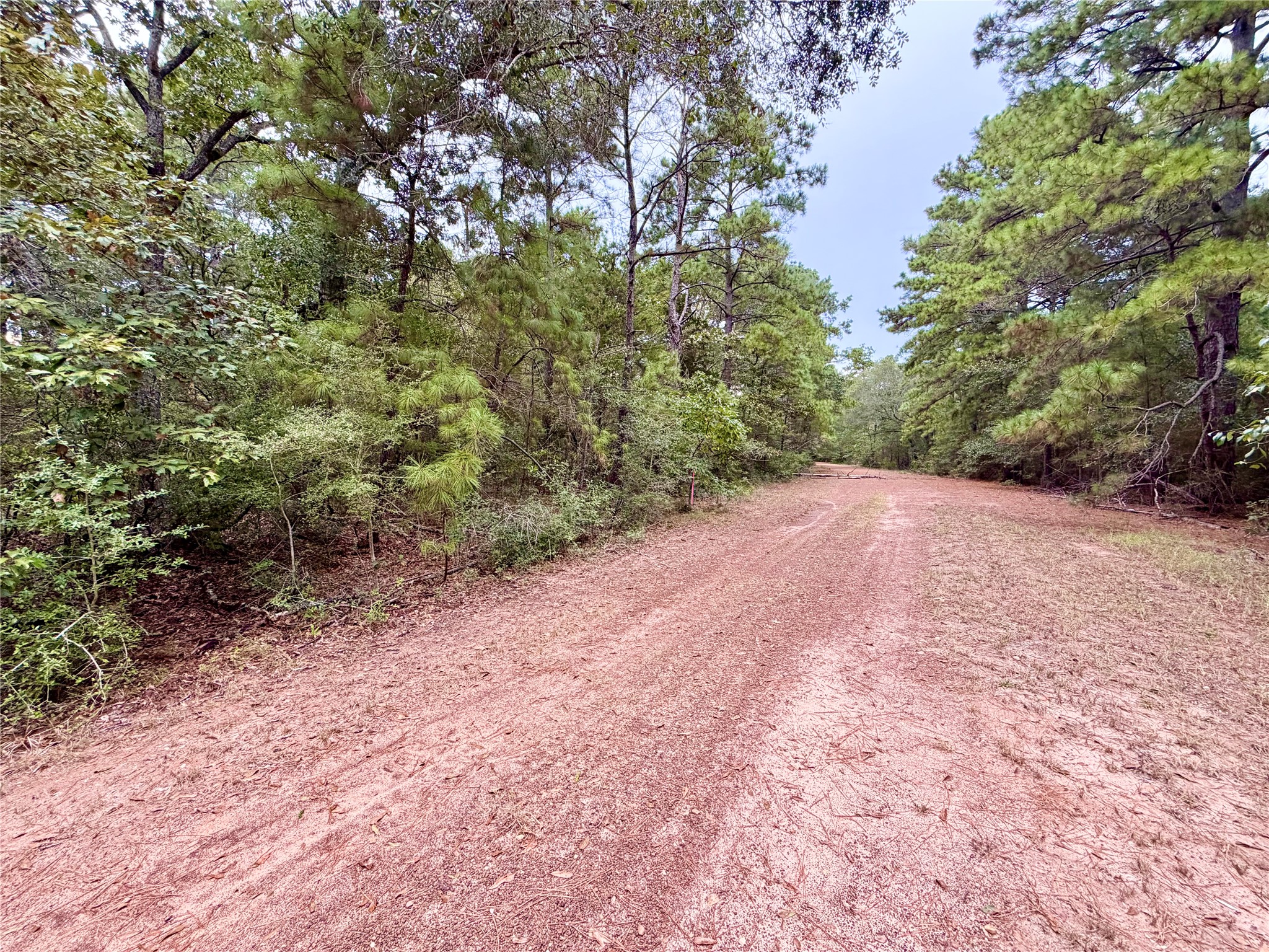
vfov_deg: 85.7
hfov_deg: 102.1
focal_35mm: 14
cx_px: 634
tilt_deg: -4.0
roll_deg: -1.8
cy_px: 476
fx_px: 513
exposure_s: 1/121
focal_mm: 2.22
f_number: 2.2
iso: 160
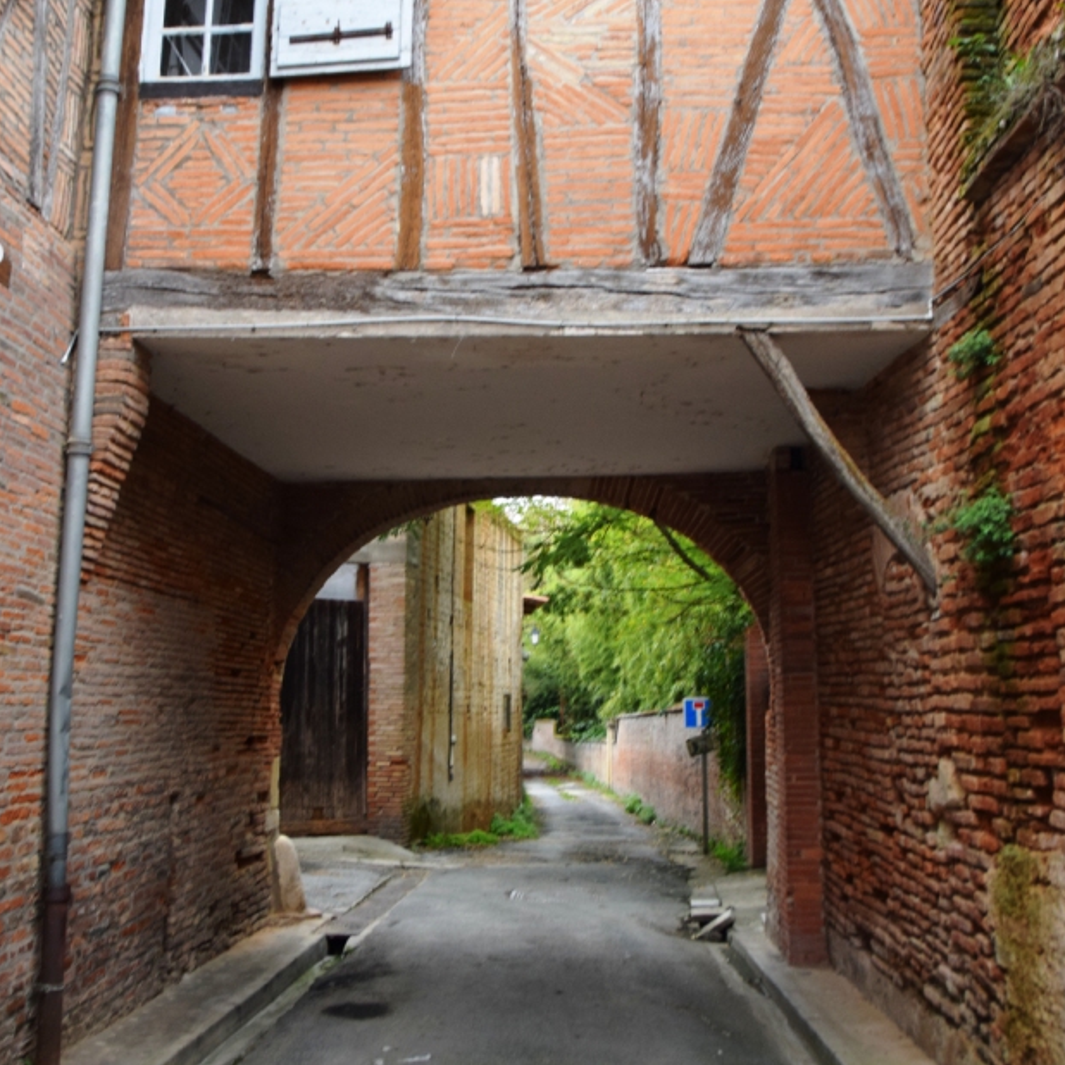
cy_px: 372
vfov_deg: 43.4
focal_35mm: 38
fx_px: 1323
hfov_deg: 43.8
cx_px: 559
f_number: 4
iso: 720
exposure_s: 1/60
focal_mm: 18
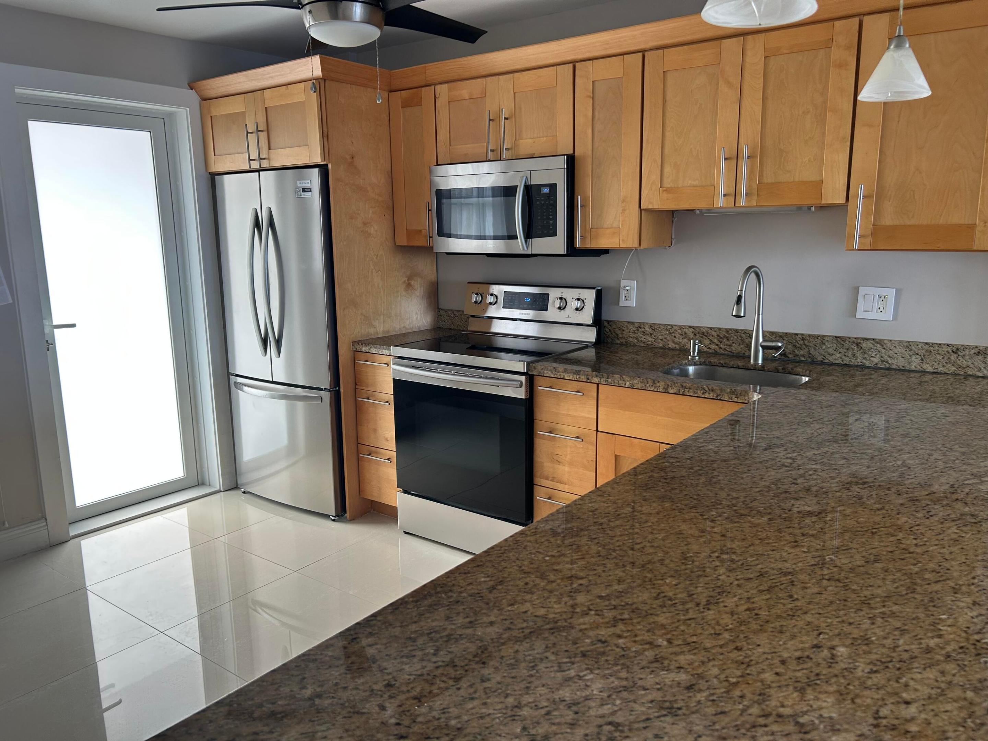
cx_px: 494
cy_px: 370
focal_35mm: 26
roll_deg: +1.3
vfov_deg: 53.1
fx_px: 742
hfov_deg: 67.3
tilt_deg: -11.0
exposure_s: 1/121
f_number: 1.5
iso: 50
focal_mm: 5.7
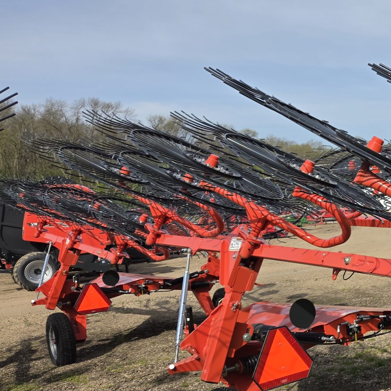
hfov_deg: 30.7
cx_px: 437
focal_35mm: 49
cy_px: 247
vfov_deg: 34.5
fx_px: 626
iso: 80
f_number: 1.8
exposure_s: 1/4883
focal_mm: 5.4
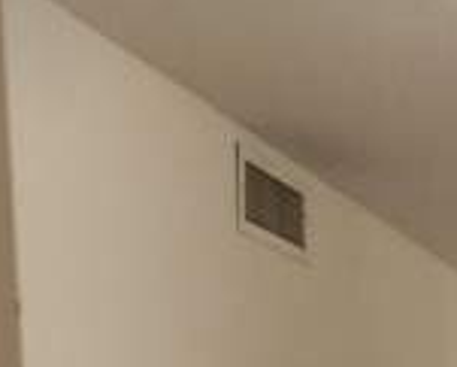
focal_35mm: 119
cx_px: 899
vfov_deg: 11.6
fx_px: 1611
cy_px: 752
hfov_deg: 13.8
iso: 320
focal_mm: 5.54
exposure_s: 1/120
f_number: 1.8
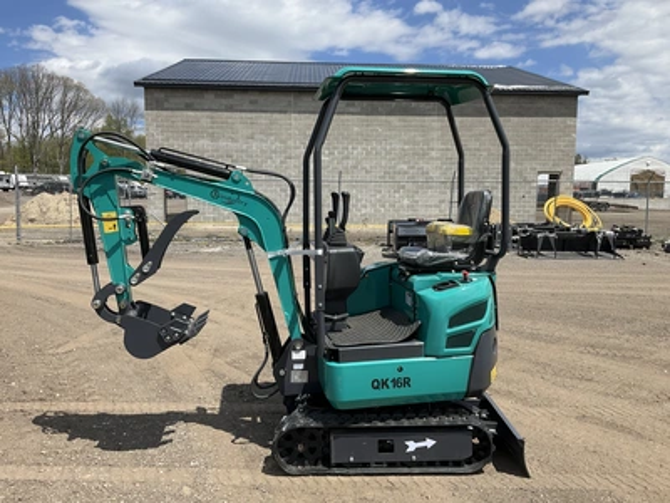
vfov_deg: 48.2
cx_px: 335
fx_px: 561
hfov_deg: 61.7
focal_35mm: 29
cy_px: 252
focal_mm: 3
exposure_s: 1/2227
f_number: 1.8
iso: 25
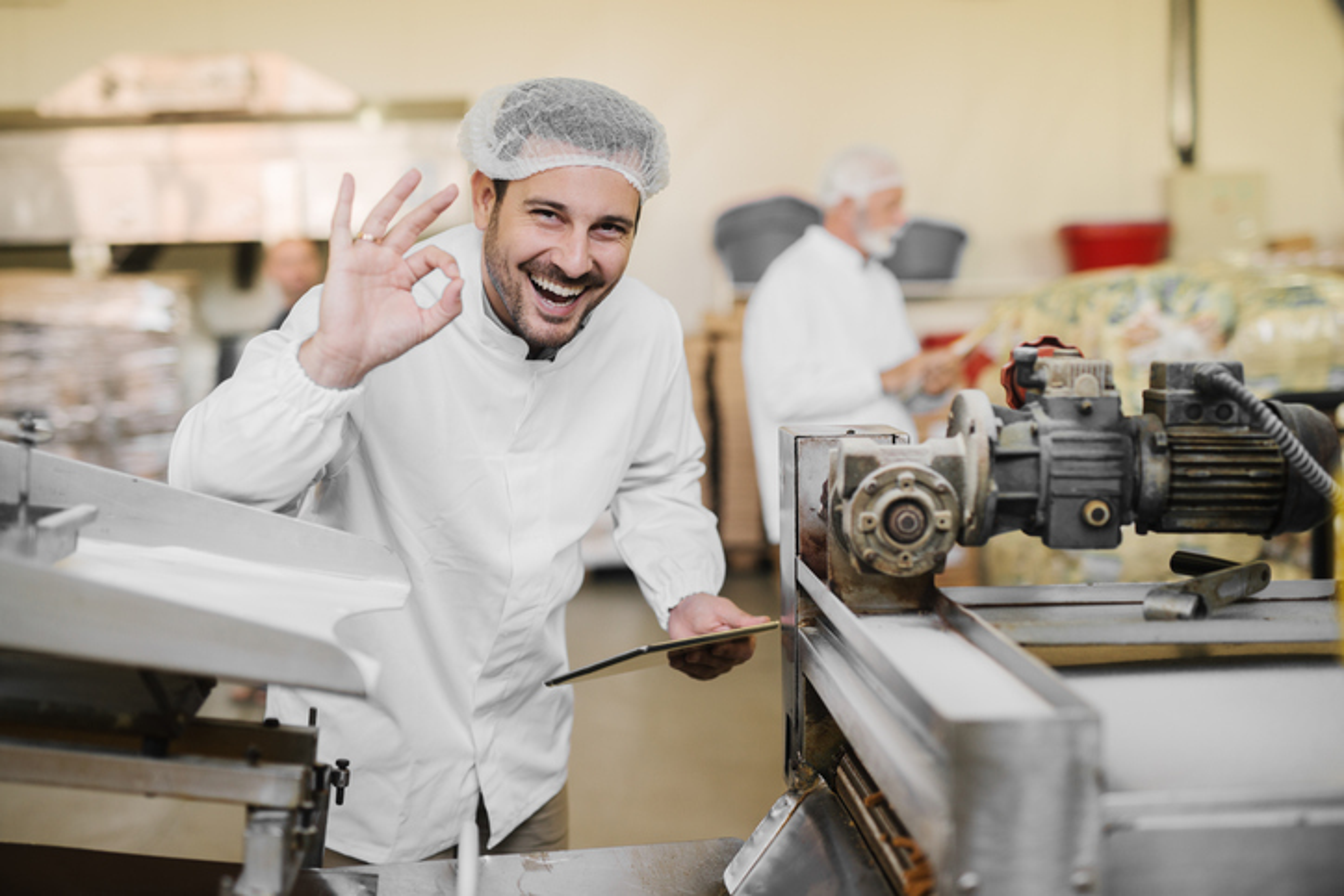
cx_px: 672
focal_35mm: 50
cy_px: 448
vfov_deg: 27.0
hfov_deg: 39.6
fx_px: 1867
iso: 250
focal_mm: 50
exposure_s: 1/160
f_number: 2
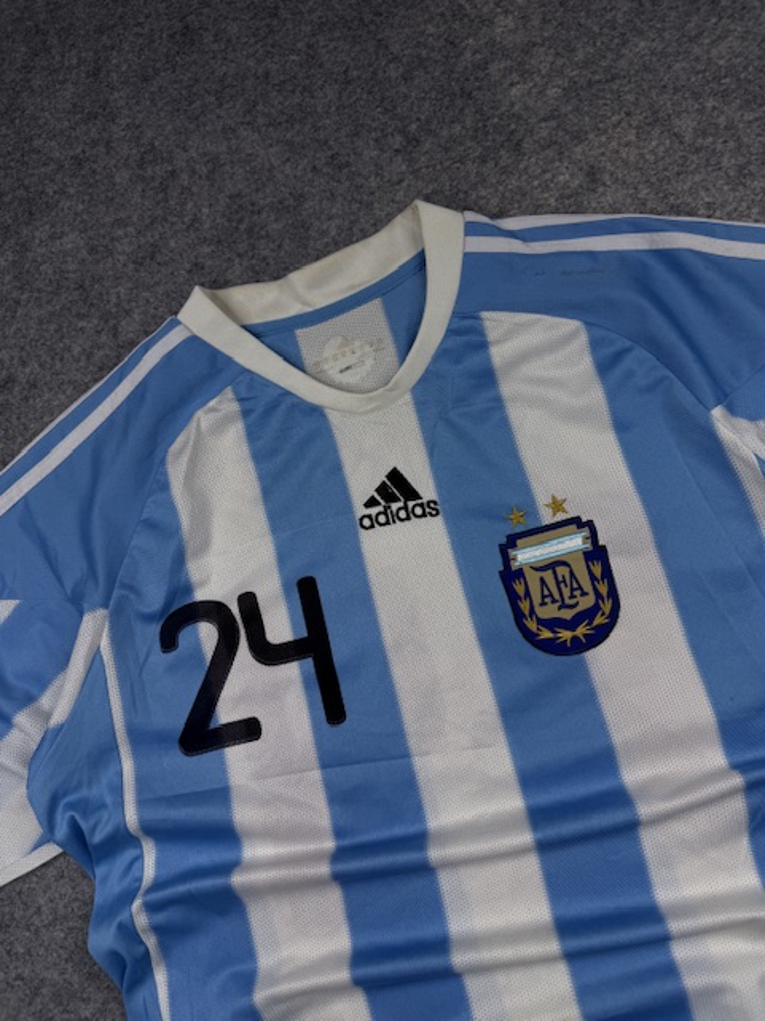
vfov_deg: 71.6
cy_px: 510
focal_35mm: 24
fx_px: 707
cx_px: 382
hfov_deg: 56.8
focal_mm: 6.76
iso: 80
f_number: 1.78
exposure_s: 1/654
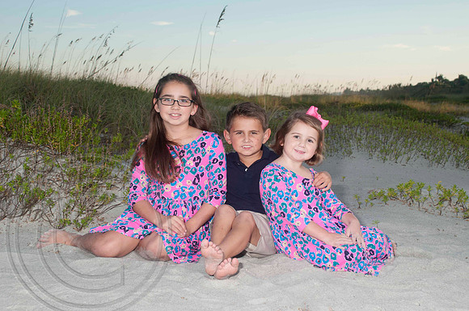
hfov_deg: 33.4
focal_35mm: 60
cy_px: 156
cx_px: 234
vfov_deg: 22.6
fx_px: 781
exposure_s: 1/160
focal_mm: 40
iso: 100
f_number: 8
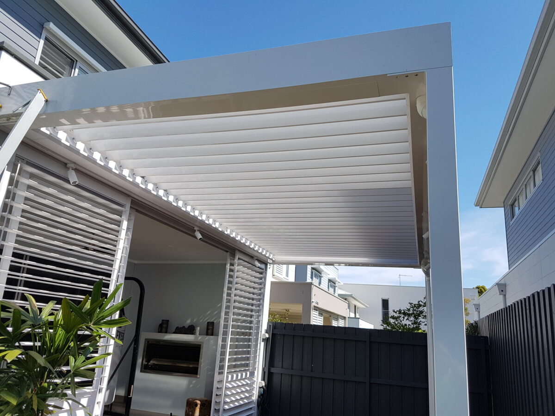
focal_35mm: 26
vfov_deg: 53.1
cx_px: 278
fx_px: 417
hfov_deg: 67.3
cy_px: 208
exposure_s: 1/1832
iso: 40
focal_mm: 4.2
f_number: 1.7
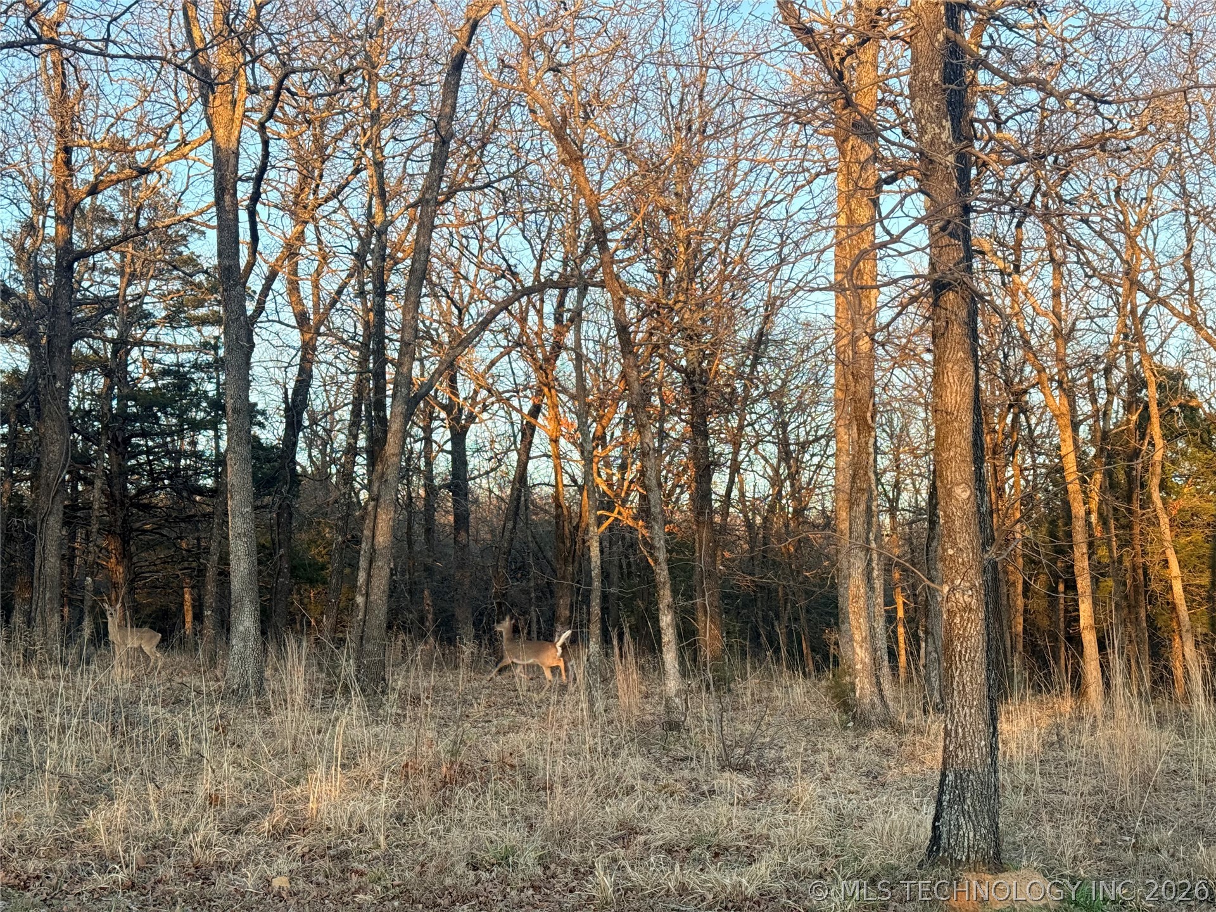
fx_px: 1686
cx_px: 608
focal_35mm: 48
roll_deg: +1.5
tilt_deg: +6.6
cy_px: 456
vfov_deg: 30.3
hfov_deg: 39.7
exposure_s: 1/348
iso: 64
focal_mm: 6.76
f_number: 1.78
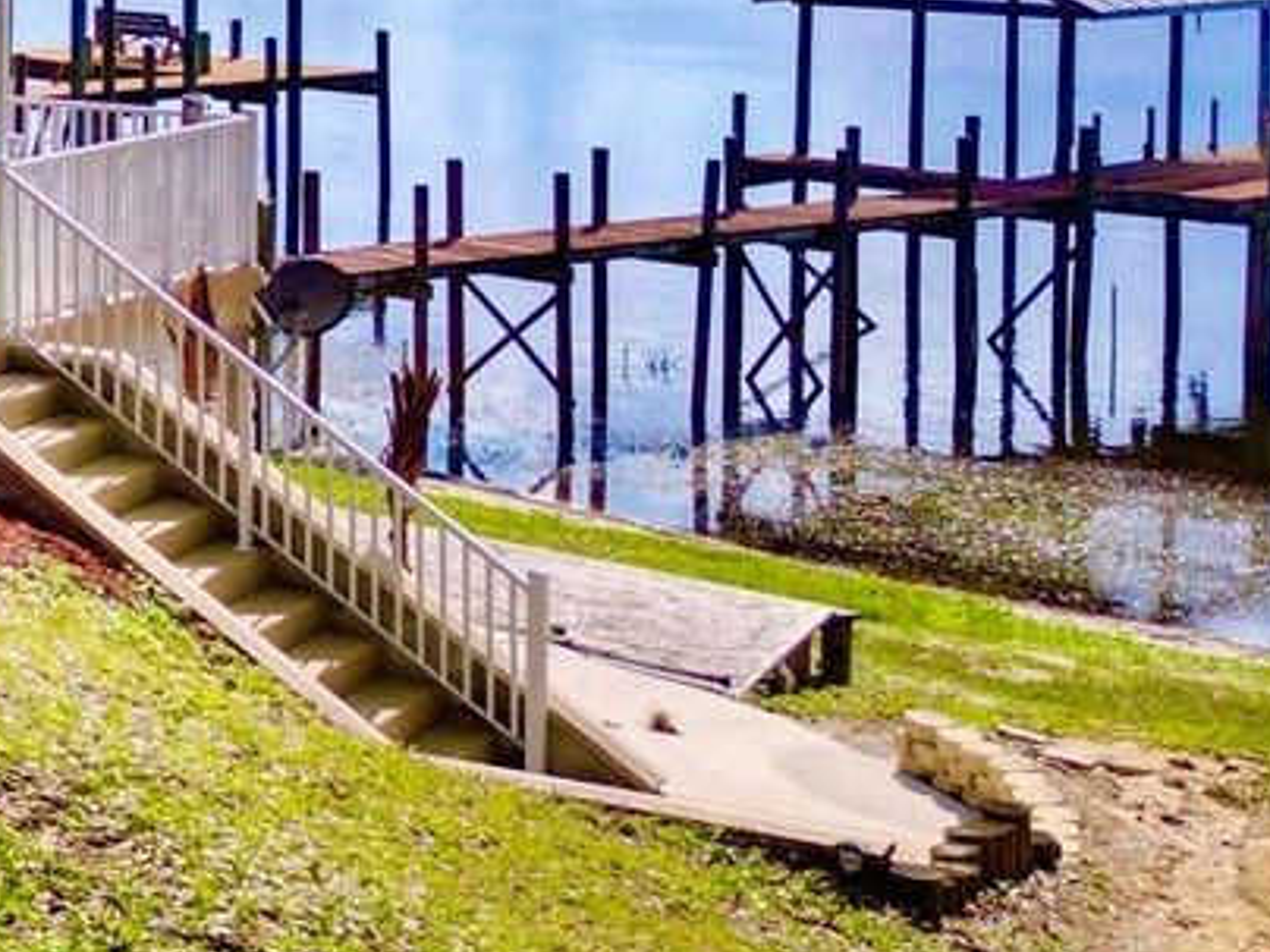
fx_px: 3485
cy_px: -160
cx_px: -798
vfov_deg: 15.1
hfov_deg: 17.8
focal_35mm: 95
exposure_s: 1/2500
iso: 100
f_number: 1.7
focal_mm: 6.72
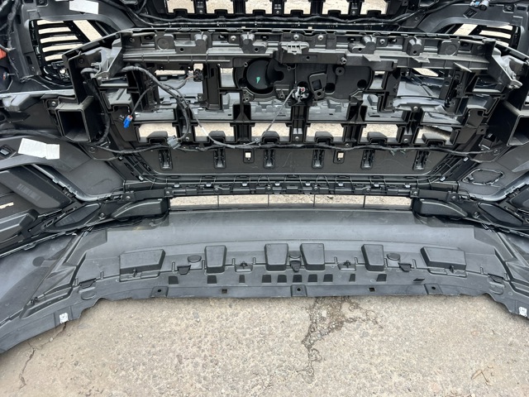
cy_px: 198
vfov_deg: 53.1
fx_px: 397
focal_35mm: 26
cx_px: 264
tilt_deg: -48.4
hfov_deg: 67.3
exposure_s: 1/122
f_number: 1.5
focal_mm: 5.7
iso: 40
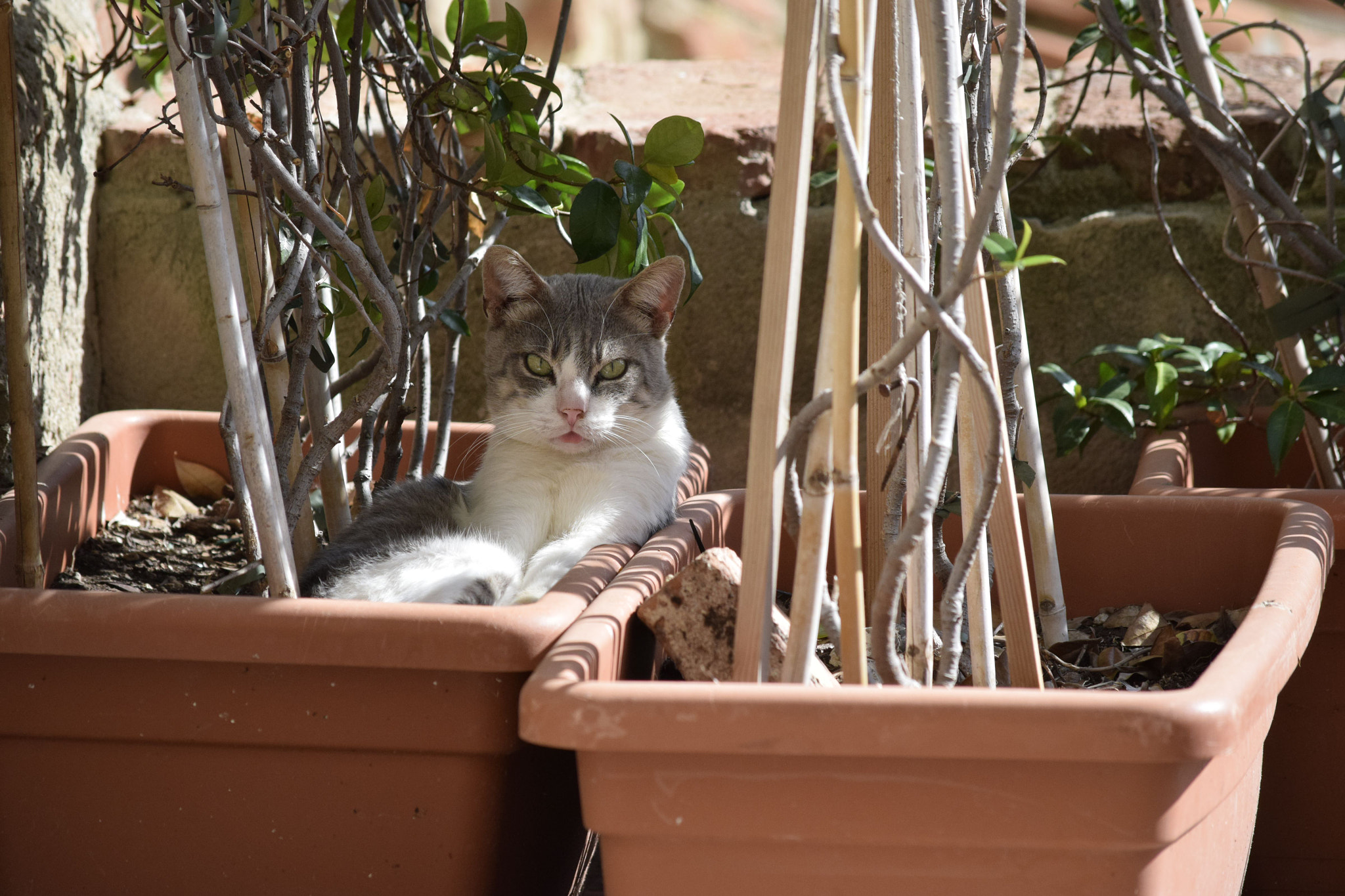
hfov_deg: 5.7
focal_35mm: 360
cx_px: 672
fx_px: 13448
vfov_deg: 3.8
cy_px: 448
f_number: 5.6
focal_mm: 240
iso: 800
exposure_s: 1/2000
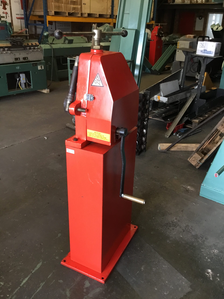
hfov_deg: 45.4
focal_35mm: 31
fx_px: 267
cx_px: 112
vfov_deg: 58.4
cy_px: 150
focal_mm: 3.3
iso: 64
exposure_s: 1/33
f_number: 2.4
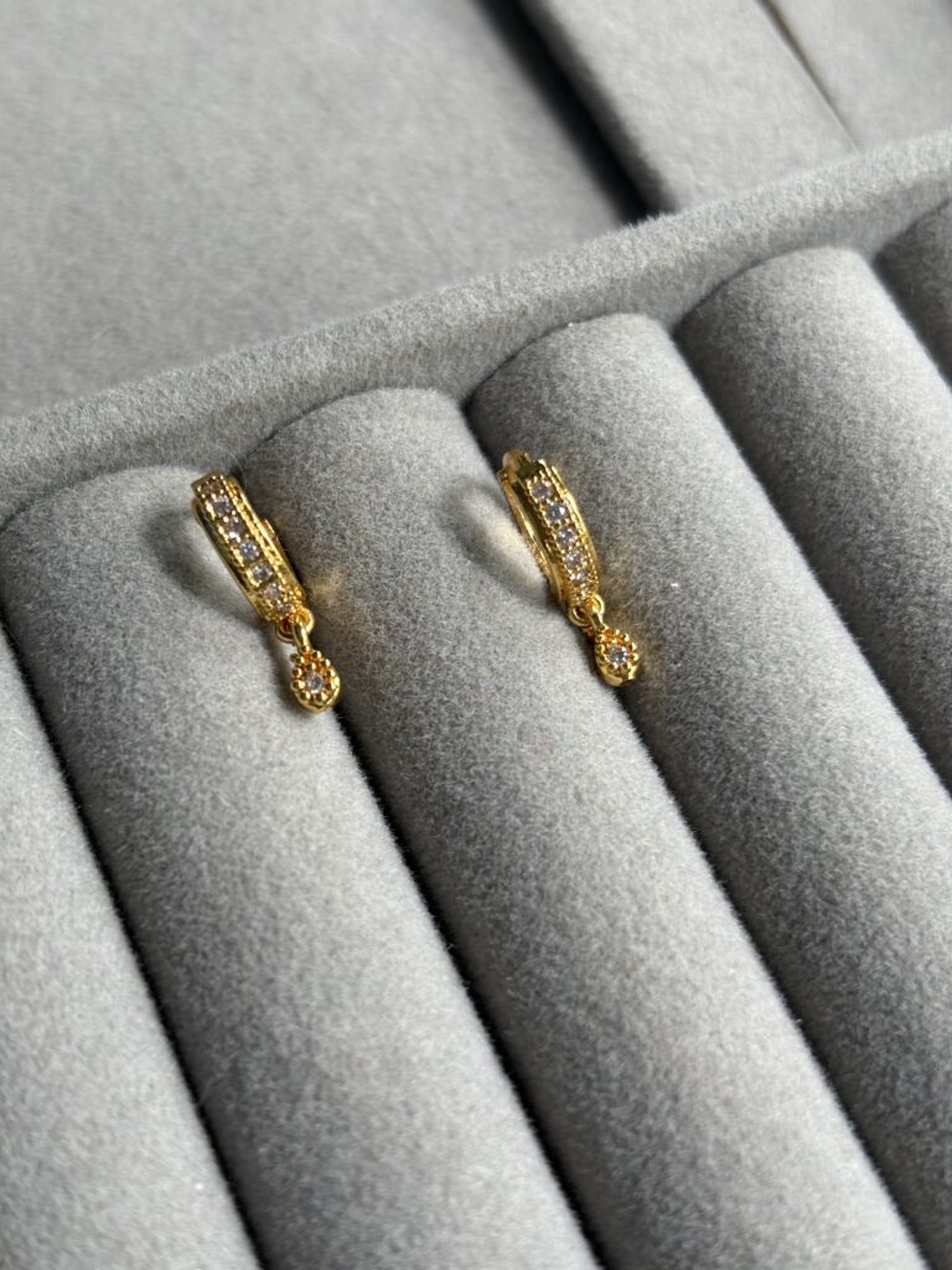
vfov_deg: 36.8
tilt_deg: -63.2
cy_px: 635
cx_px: 476
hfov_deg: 28.0
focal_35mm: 52
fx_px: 1907
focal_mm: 5.96
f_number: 1.6
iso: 32
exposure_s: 1/122
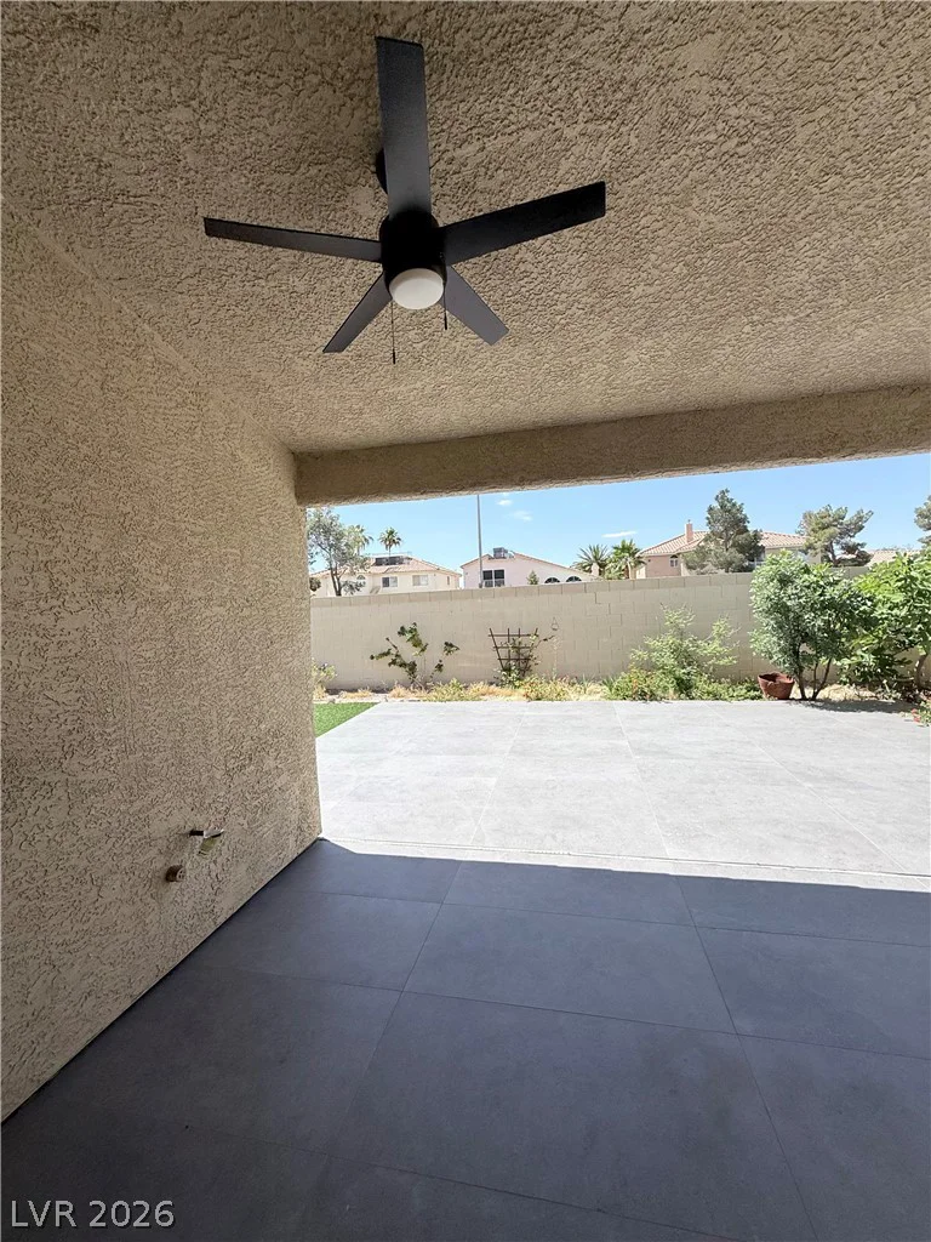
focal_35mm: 14
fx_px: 502
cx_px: 466
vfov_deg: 102.1
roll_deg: +1.9
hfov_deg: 85.7
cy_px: 621
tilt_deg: -2.3
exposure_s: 1/2320
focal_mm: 2.22
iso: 50
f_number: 2.2
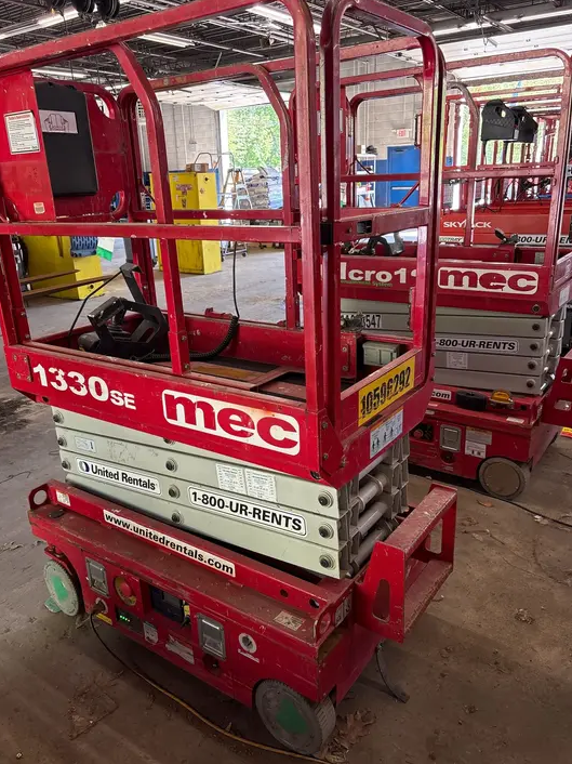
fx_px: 595
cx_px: 279
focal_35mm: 27
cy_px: 377
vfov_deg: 65.3
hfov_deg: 51.3
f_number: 1.6
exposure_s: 1/70
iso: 125
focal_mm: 5.96
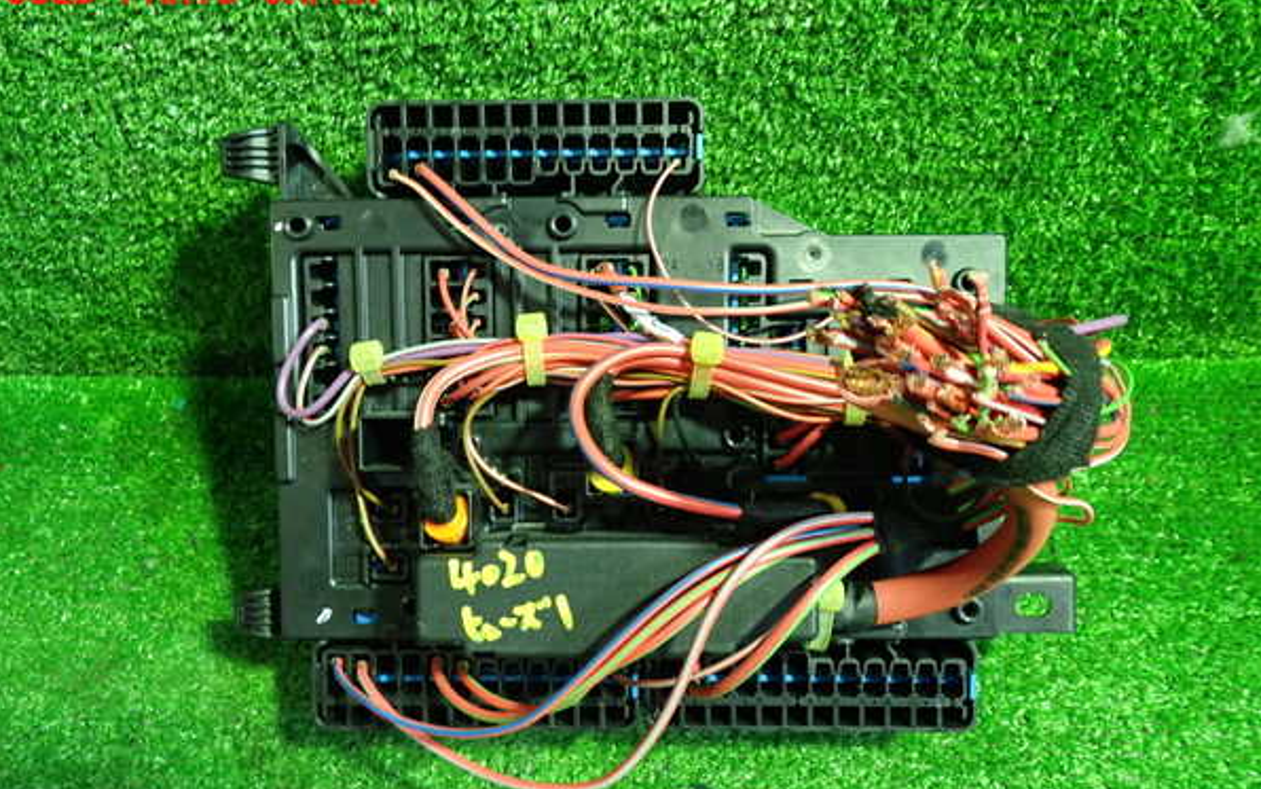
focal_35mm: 32
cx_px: 628
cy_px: 440
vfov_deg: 39.4
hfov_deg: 59.6
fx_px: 1100
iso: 500
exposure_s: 1/30
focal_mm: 5.4
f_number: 2.3
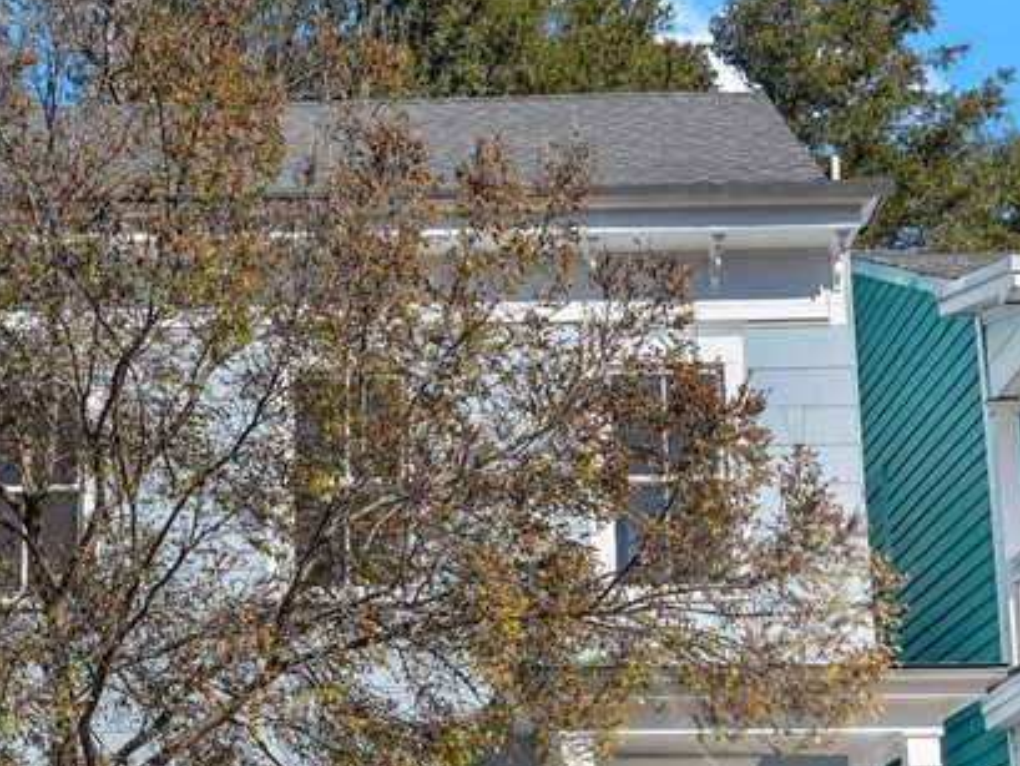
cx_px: 347
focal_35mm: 74
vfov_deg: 19.7
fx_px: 2181
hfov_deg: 26.2
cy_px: 608
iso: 320
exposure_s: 1/1000
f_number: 9
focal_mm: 29
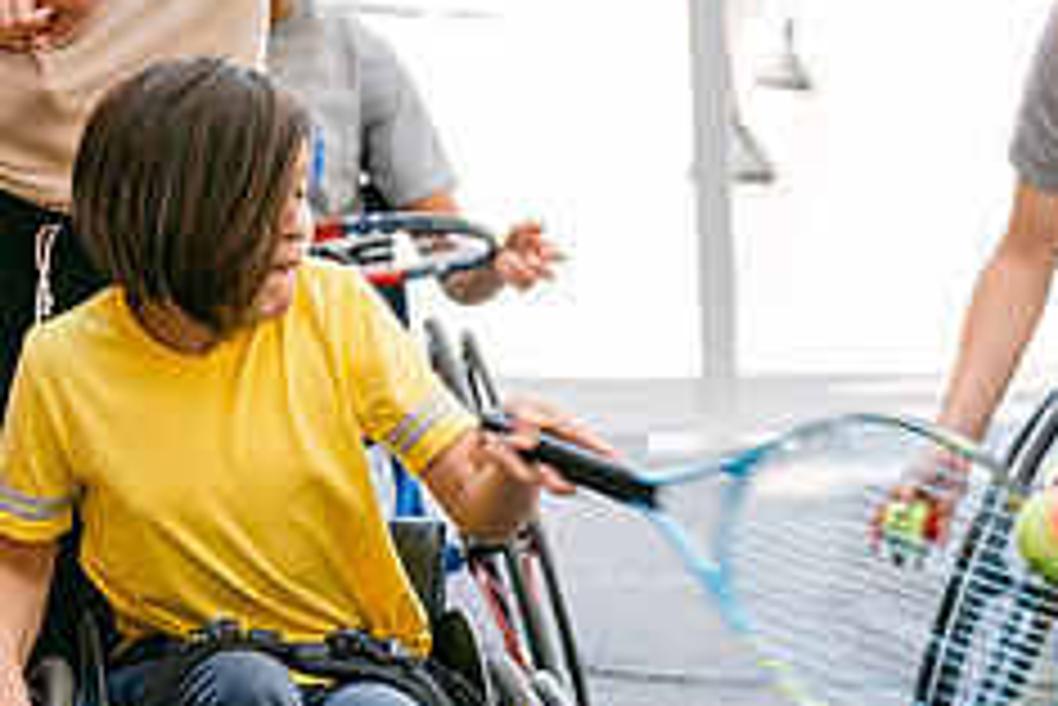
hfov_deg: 9.9
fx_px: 6087
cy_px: 564
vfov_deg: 6.6
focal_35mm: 207
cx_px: 297
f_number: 2.8
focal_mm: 56.3
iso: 160
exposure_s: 1/210
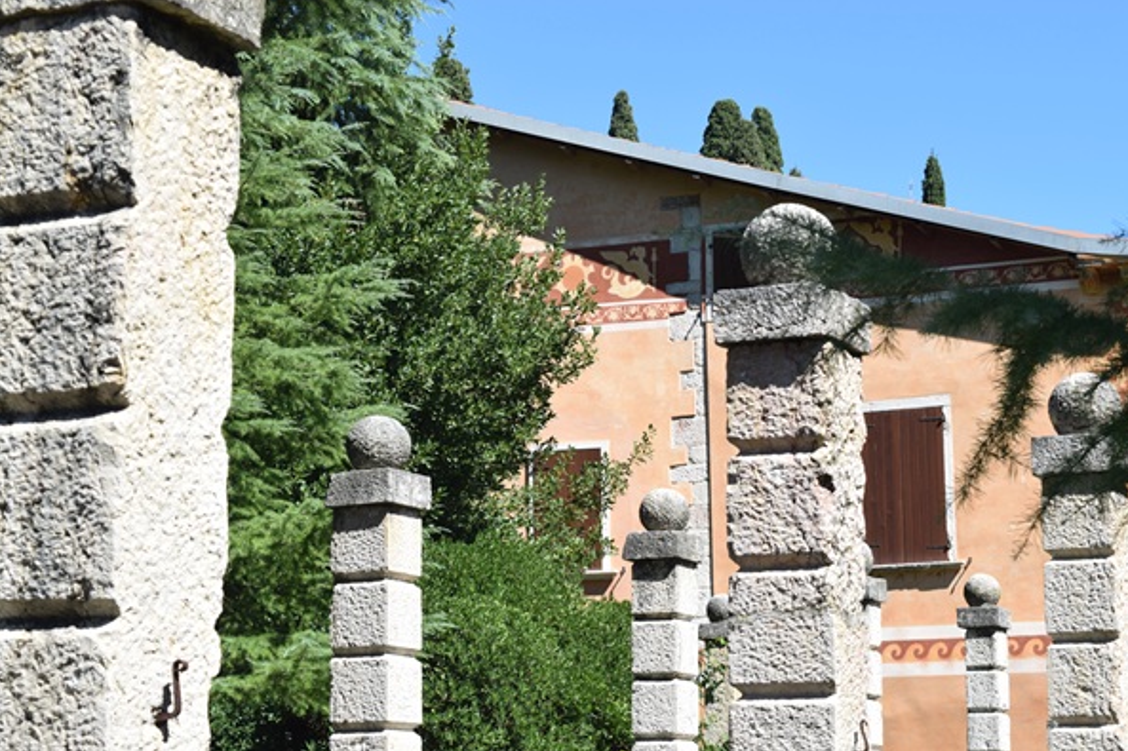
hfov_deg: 24.3
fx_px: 2616
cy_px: 378
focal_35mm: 84
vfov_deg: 16.3
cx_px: 569
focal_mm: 55
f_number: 11
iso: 125
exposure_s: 1/125
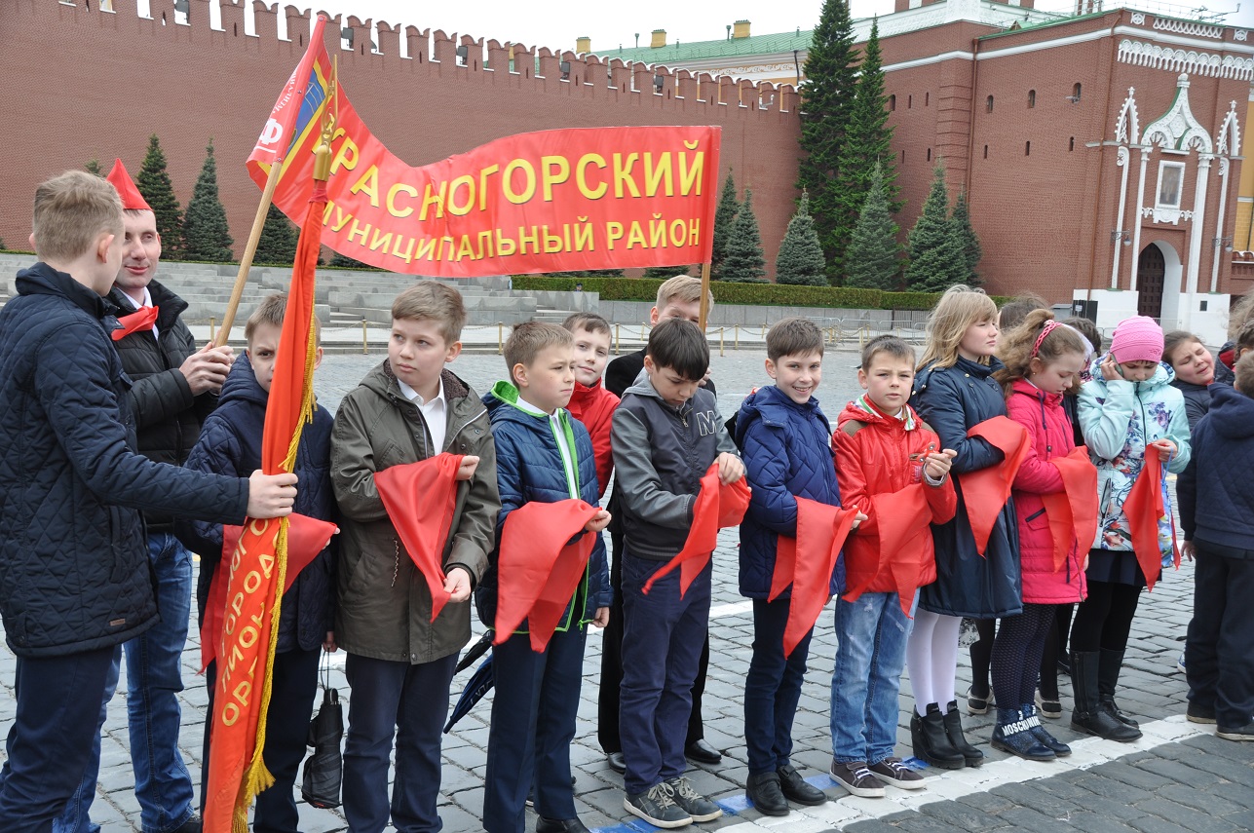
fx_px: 1357
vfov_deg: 34.1
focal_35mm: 39
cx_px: 627
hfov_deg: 49.6
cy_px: 416
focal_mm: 26
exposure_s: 1/60
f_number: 8
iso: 200
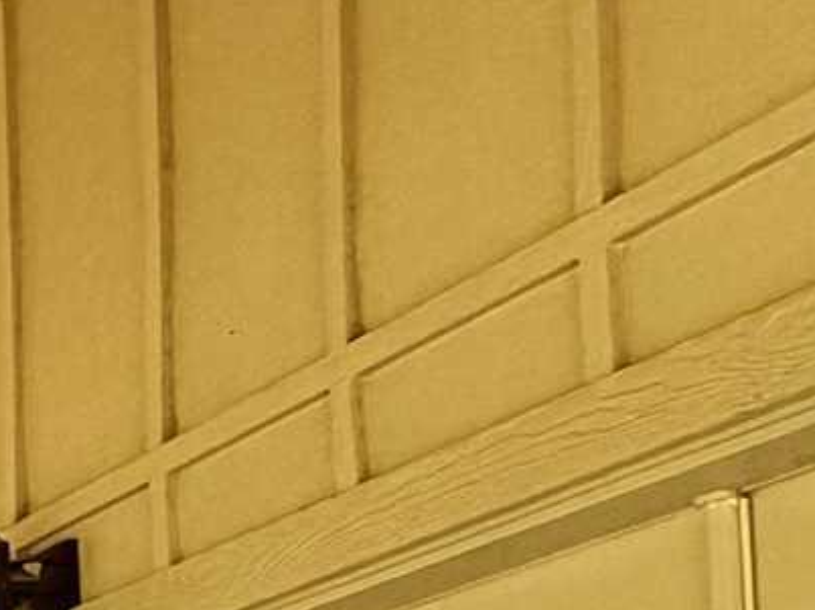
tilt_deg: +2.0
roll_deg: +1.7
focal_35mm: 107
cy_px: 1082
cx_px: -1243
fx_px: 2518
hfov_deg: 13.0
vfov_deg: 12.6
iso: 64
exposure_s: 1/205
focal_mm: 2.22
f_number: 2.2
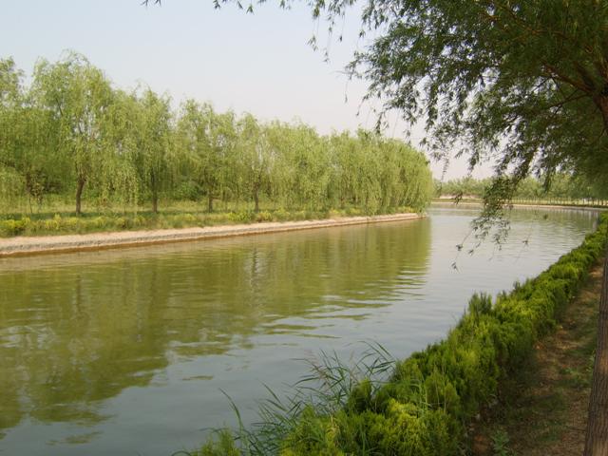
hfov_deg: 58.4
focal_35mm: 31
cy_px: 228
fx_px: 544
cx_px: 304
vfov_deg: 45.4
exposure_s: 1/114
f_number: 5.6
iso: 50
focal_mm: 8.13
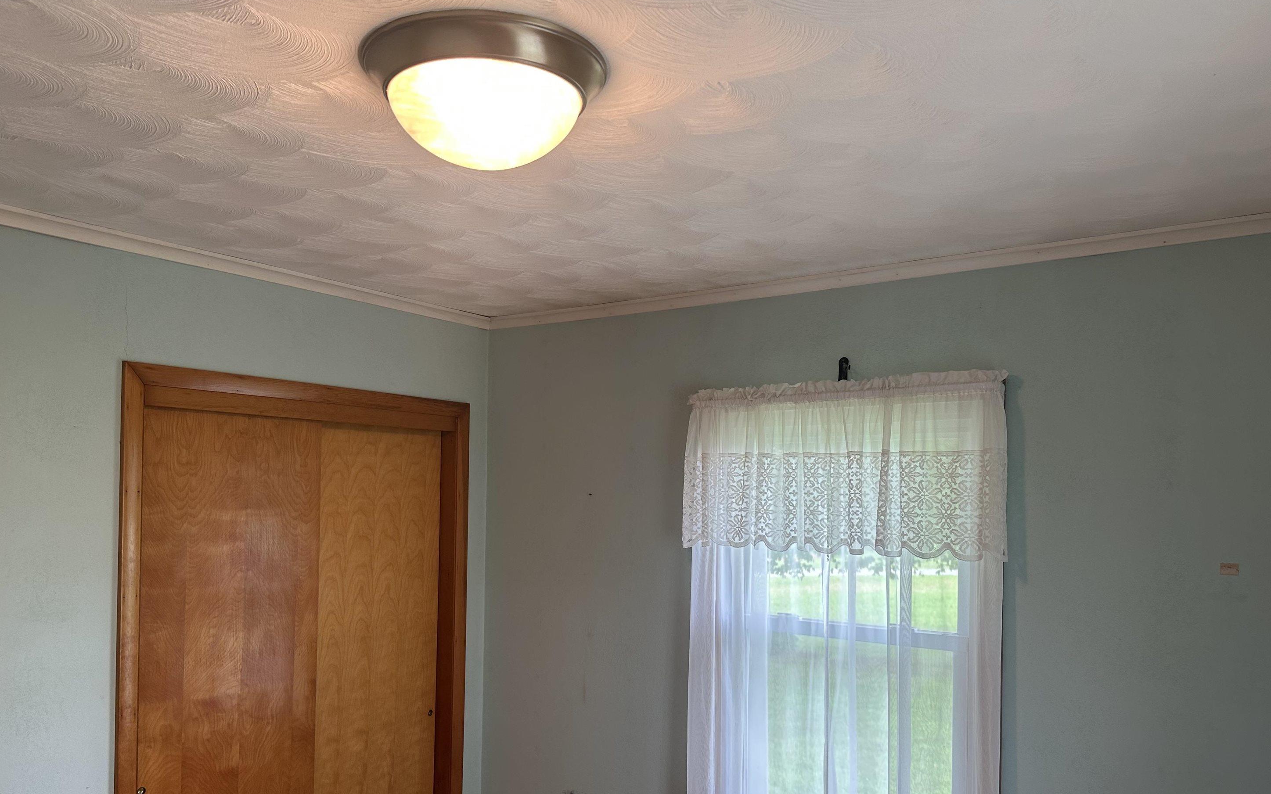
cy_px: 499
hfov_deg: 68.4
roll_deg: -1.3
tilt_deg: -0.4
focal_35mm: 27
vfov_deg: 45.6
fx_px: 935
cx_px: 605
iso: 125
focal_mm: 6.86
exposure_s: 1/120
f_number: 1.78
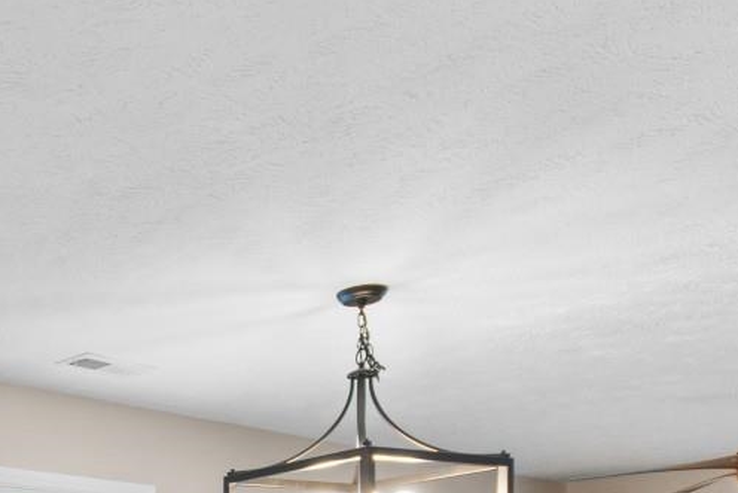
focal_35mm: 49
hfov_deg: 32.0
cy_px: 643
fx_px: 1005
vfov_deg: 24.1
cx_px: -189
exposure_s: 1/8
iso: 100
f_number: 4.5
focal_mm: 10
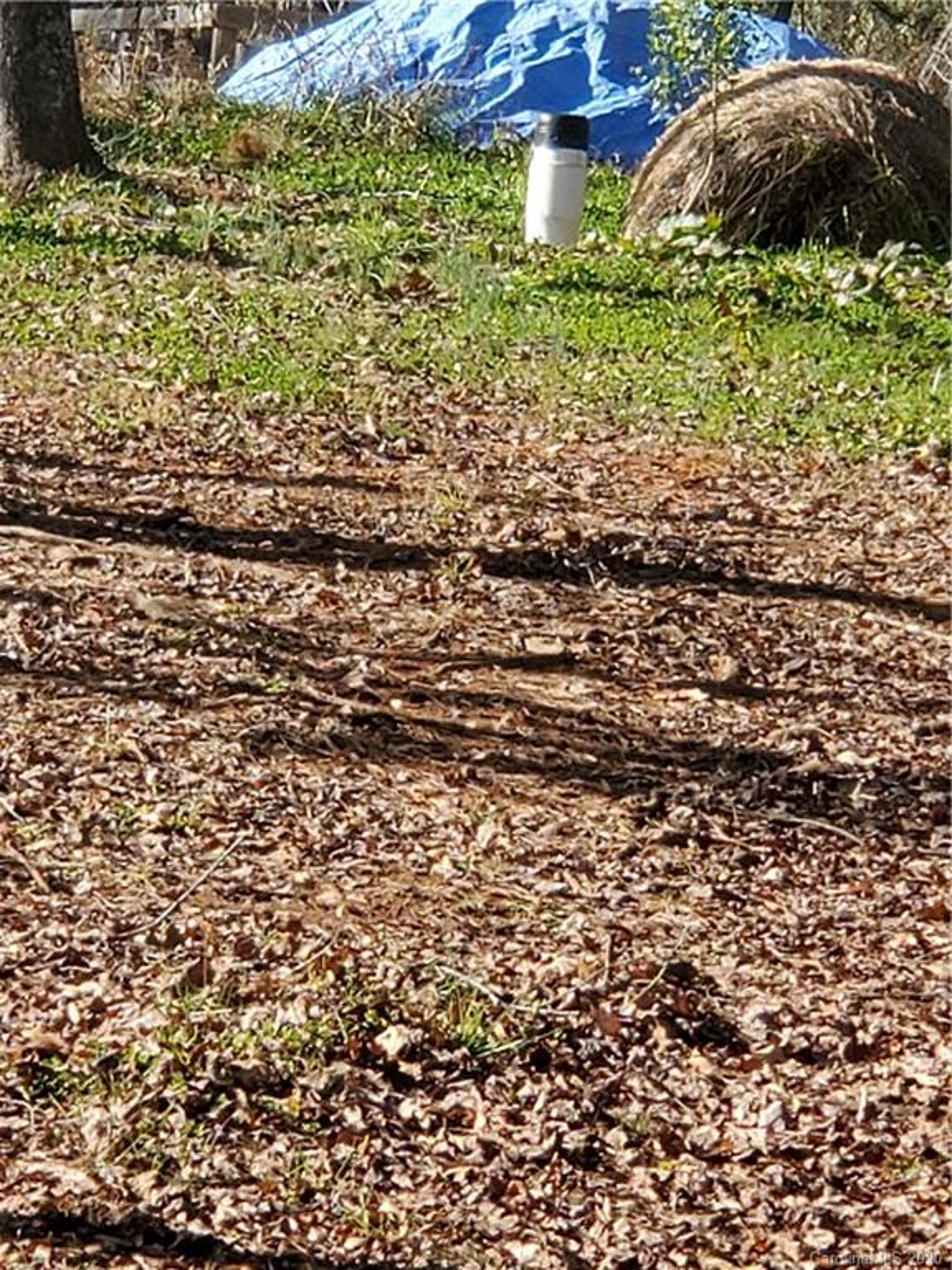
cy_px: 635
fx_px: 1907
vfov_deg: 36.8
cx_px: 476
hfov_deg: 28.0
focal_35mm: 52
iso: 50
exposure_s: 1/466
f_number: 2.4
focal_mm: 6
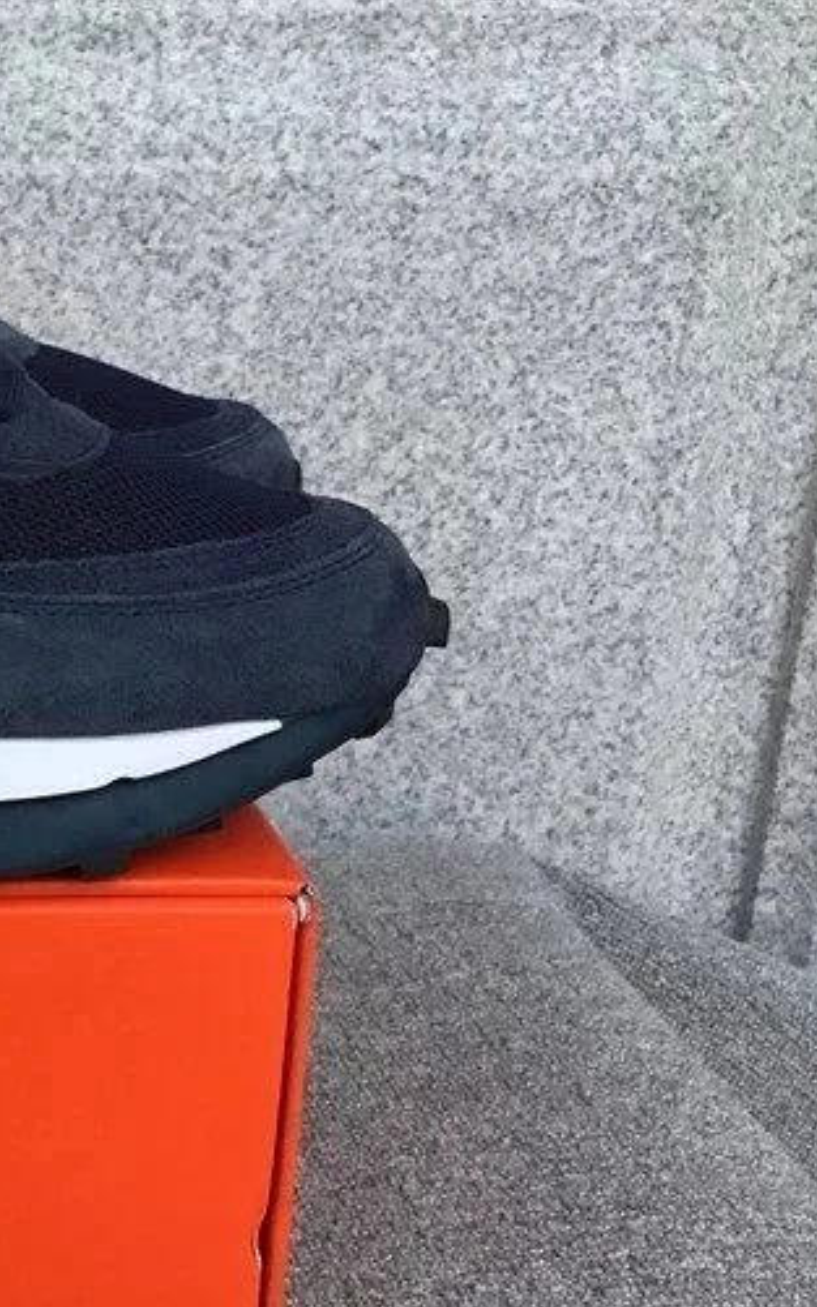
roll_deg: +0.5
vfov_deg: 34.5
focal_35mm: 59
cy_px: 747
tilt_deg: -20.2
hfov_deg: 19.8
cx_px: -318
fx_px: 2103
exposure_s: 1/364
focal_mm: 3.3
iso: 25
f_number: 2.4
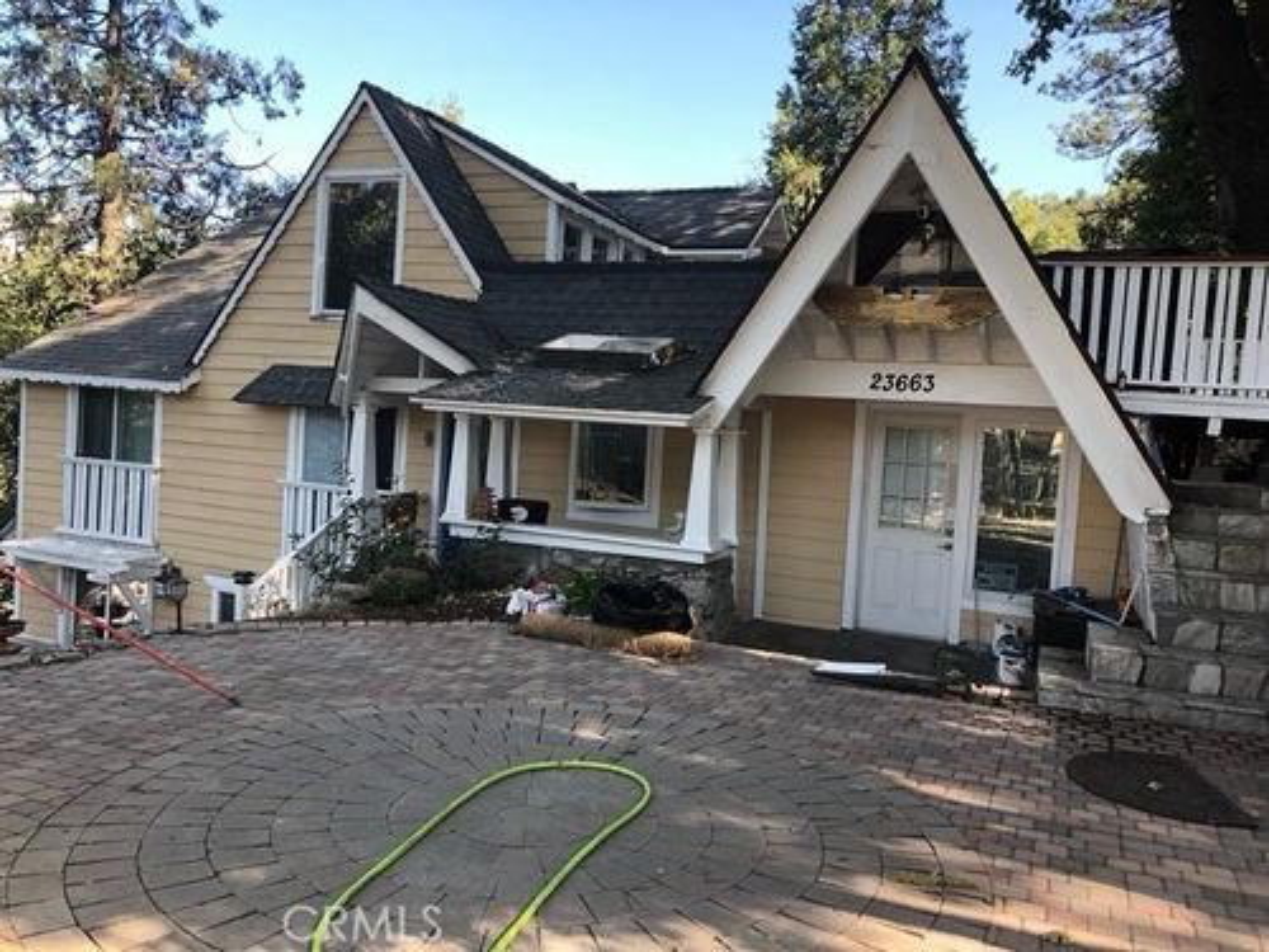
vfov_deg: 49.7
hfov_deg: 63.4
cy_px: 476
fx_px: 1026
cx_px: 634
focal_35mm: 28
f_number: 1.8
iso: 25
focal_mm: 4
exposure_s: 1/120
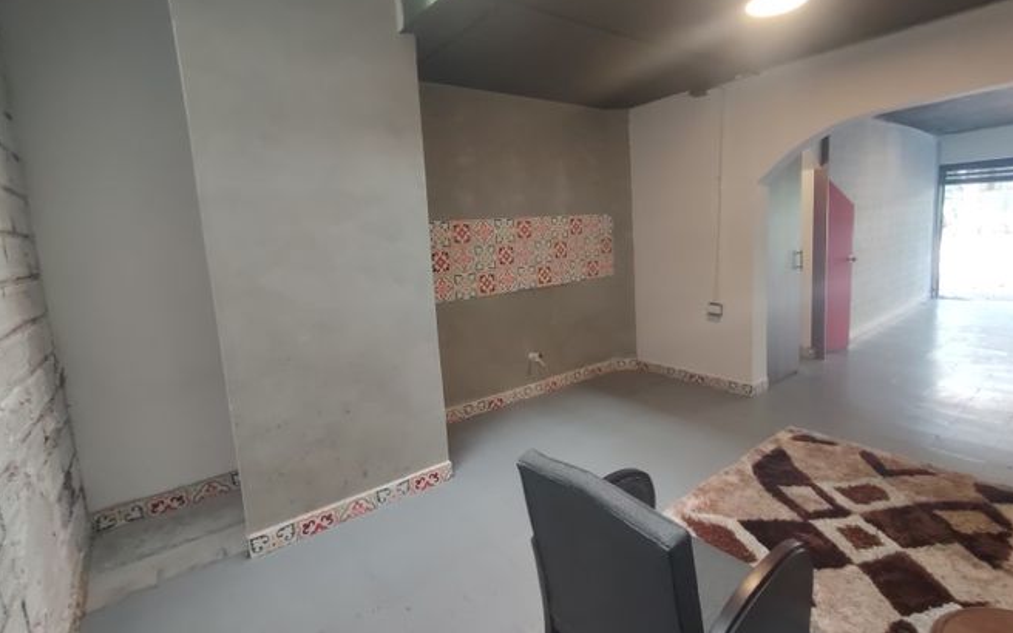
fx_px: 387
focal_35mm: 14
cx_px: 509
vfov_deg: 78.5
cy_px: 290
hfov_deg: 105.3
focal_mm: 1.66
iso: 178
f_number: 2.2
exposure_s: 1/60
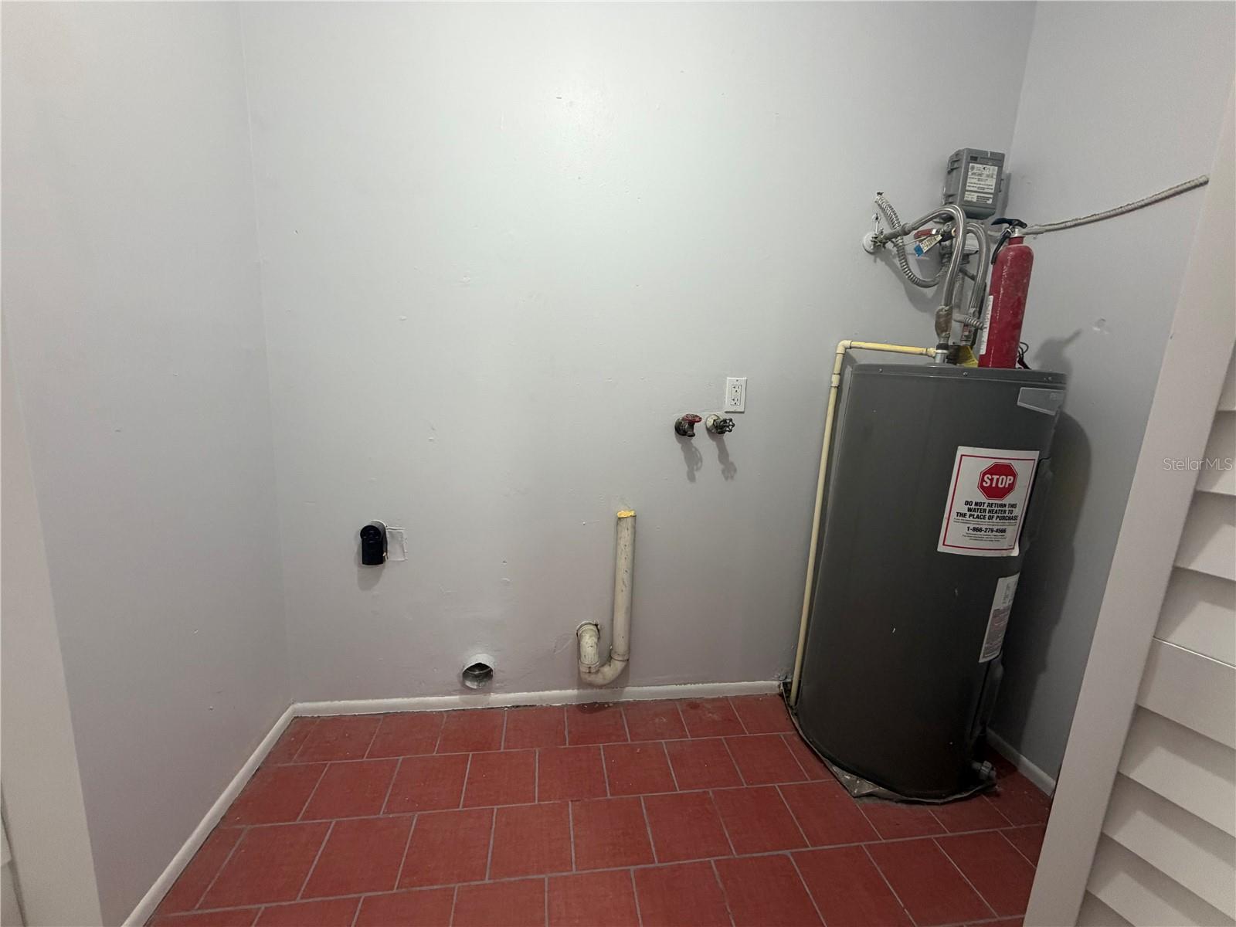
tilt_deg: -9.6
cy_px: 464
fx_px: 500
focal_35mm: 14
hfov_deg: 102.1
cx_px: 618
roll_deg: -3.8
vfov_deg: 85.7
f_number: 2.2
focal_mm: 2.22
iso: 320
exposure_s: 1/60
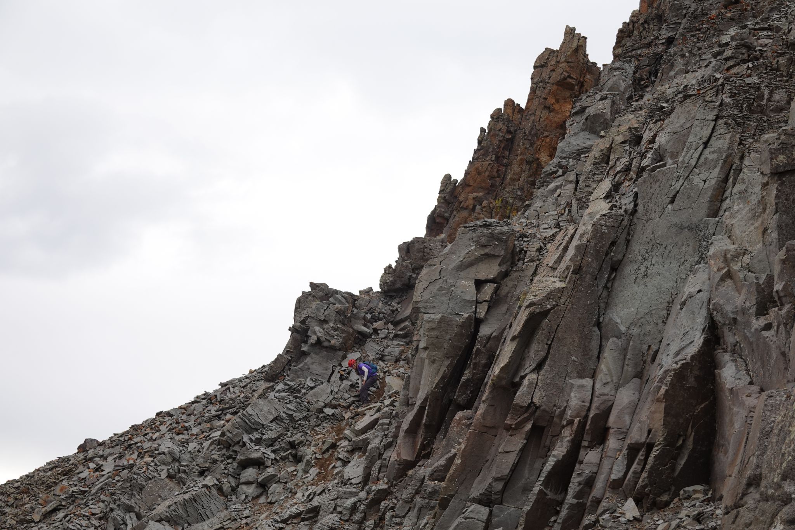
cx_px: 398
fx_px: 1259
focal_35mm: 57
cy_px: 265
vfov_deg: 23.8
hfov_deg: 35.1
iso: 100
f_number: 4
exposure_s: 1/125
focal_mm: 21.12
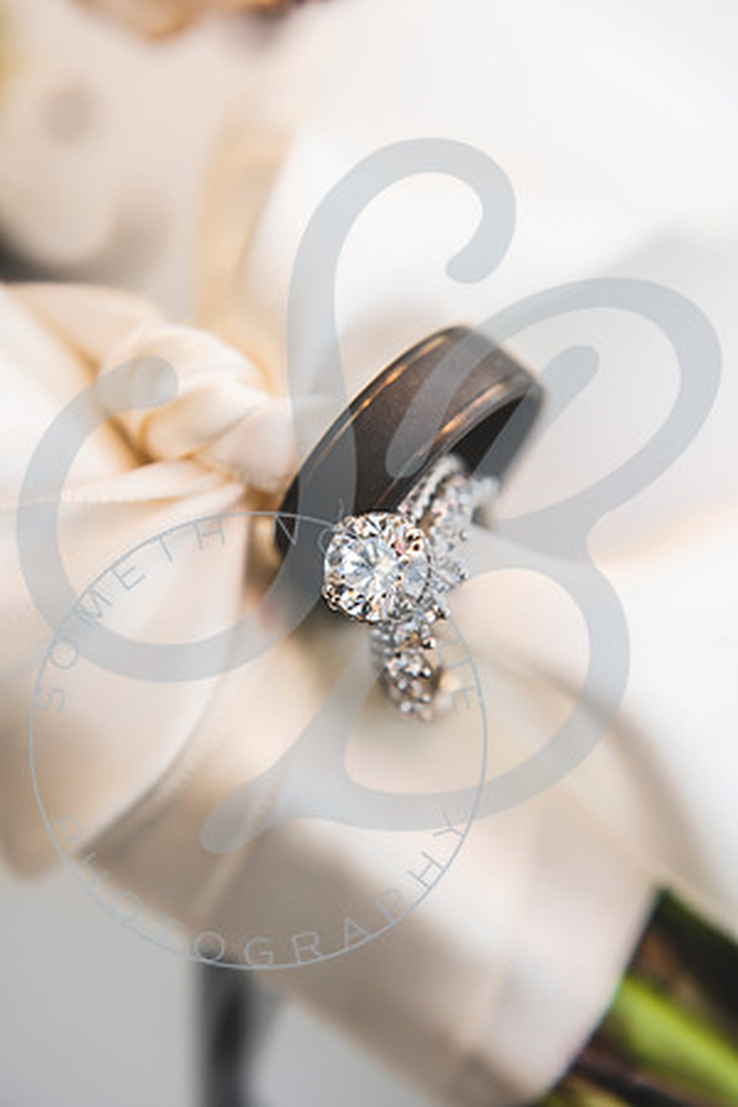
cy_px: 554
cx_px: 369
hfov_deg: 24.2
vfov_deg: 35.6
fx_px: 1722
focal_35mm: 56
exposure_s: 1/160
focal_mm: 56
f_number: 5.6
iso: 100
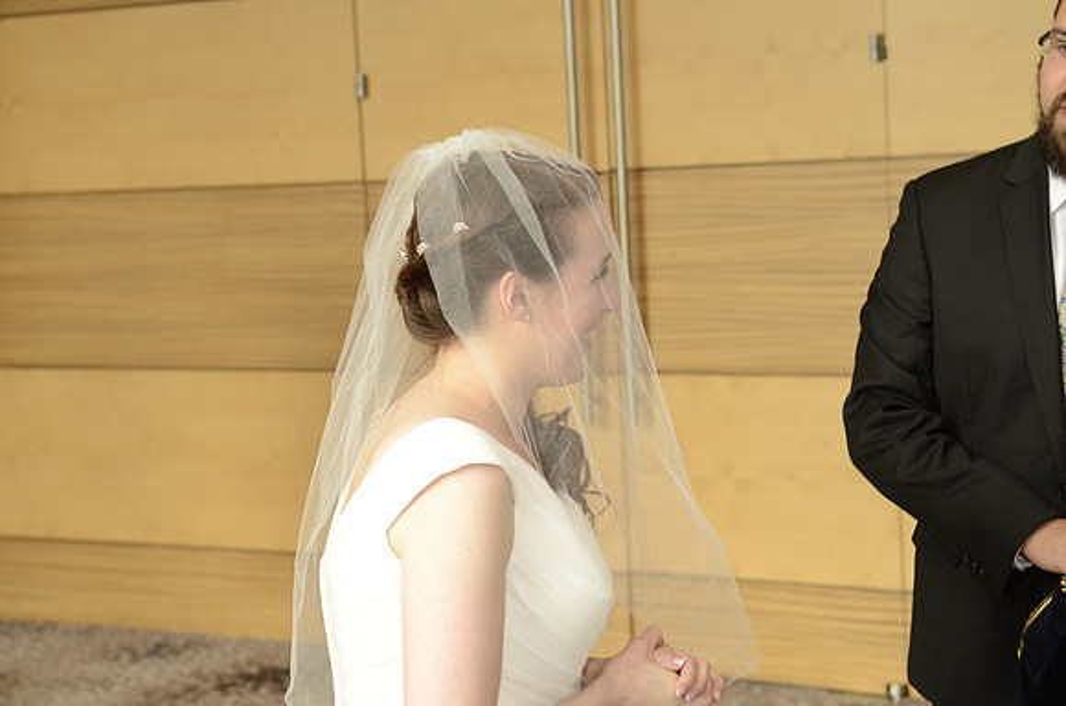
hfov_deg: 24.7
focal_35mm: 82
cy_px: 353
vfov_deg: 16.5
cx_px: 533
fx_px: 2438
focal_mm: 55
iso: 800
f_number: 5
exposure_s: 1/250
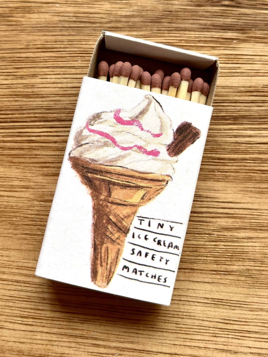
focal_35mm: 26
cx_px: 134
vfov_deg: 67.3
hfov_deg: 53.1
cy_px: 178
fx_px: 268
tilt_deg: -85.0
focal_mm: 5.1
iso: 40
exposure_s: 1/238
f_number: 1.6
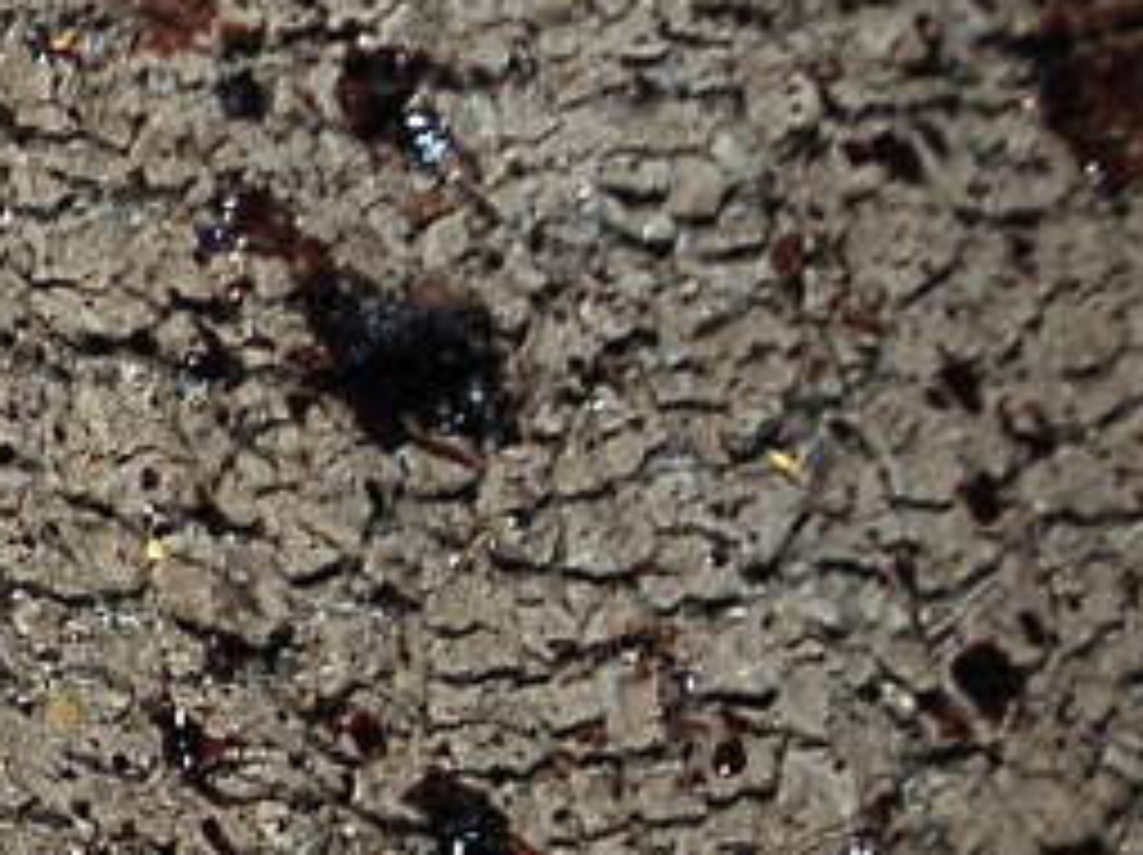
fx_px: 6004
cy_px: 704
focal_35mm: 182
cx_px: -2200
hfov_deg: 9.0
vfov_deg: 8.1
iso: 100
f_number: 9
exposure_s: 1/320
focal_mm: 20
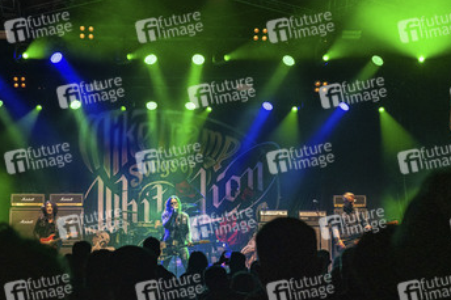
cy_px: 191
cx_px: 187
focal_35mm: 59
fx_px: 739
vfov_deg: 22.9
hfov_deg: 33.9
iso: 3200
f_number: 5.6
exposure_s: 1/320
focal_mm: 45
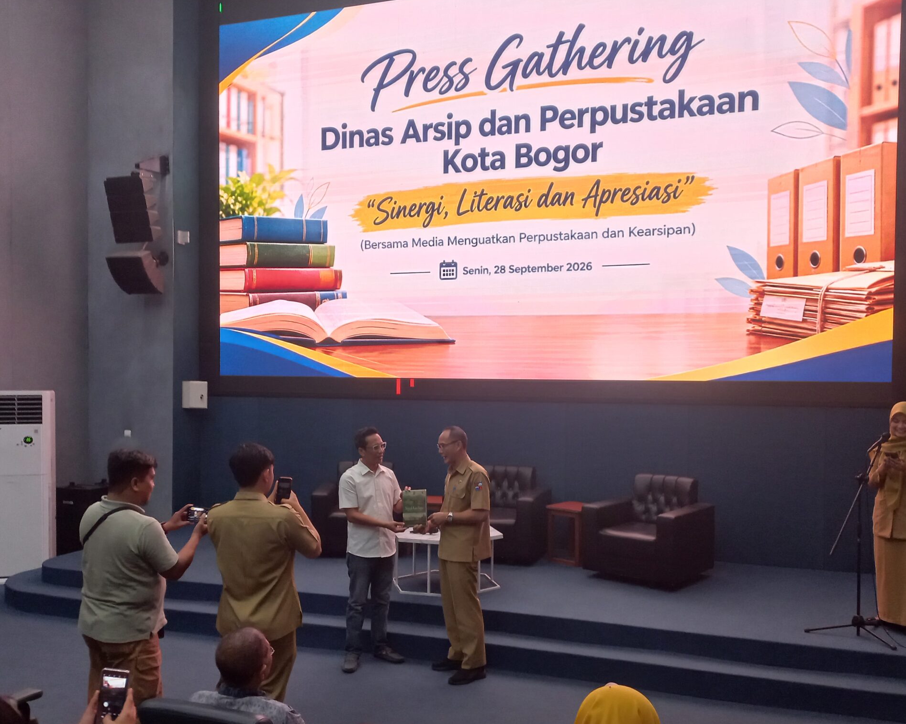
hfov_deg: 54.2
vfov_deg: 44.5
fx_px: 885
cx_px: 474
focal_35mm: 33
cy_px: 393
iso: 250
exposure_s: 1/33
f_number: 1.8
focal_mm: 4.6
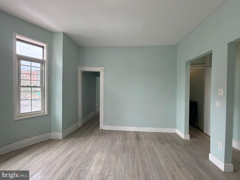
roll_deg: -0.6
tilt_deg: -0.2
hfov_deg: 102.1
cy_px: 90
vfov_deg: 85.7
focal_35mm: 14
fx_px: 97
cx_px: 120
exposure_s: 1/120
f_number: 2.2
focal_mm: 2.22
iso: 200
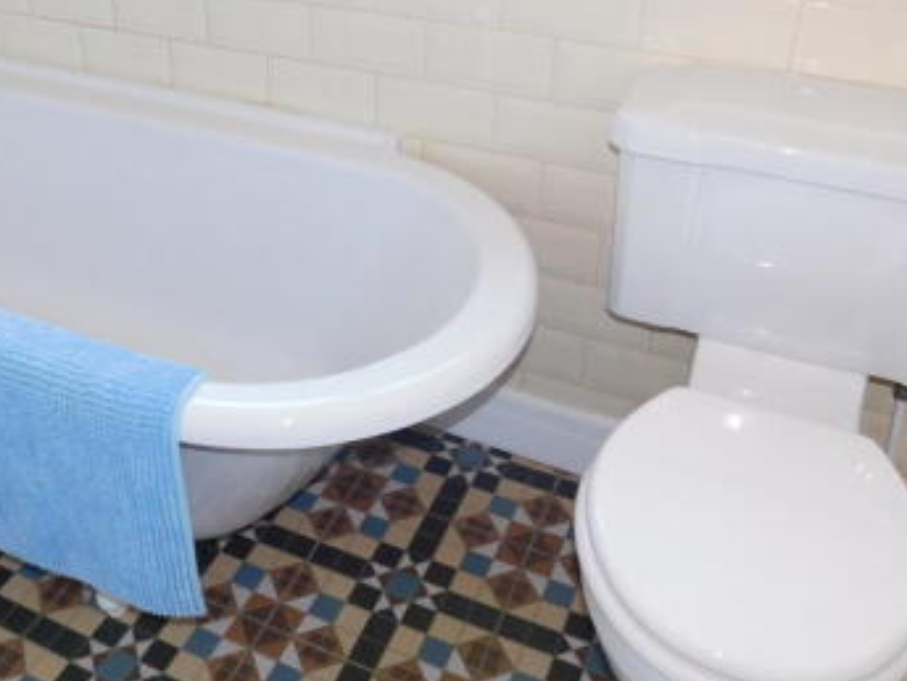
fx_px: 1022
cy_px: 168
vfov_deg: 36.0
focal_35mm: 39
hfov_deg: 47.4
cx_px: 331
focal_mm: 4
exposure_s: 1/30
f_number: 3
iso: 180
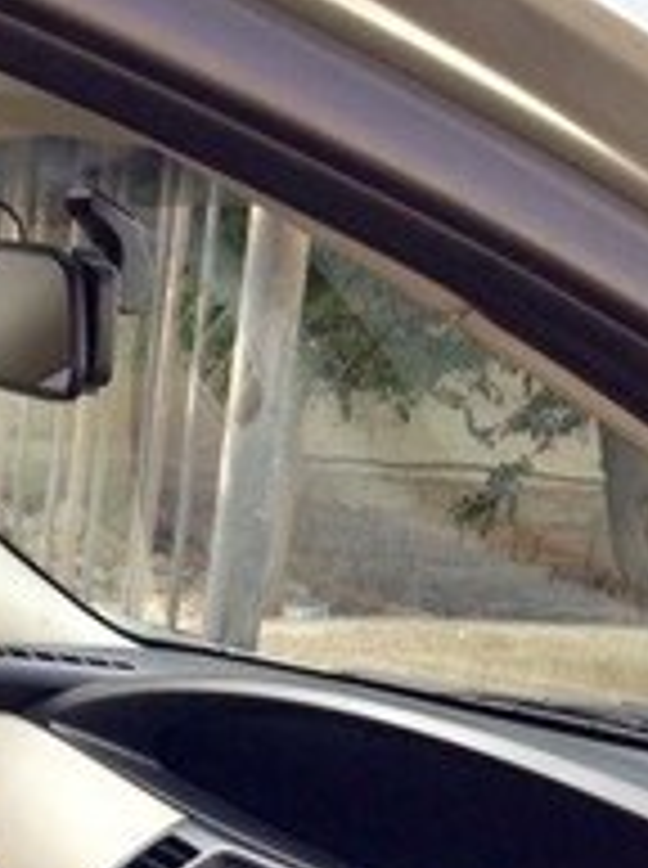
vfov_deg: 21.8
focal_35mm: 85
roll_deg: -5.8
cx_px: -18
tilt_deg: -10.4
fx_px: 2129
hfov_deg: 16.9
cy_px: 962
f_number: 2.4
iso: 64
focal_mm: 4.12
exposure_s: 1/120
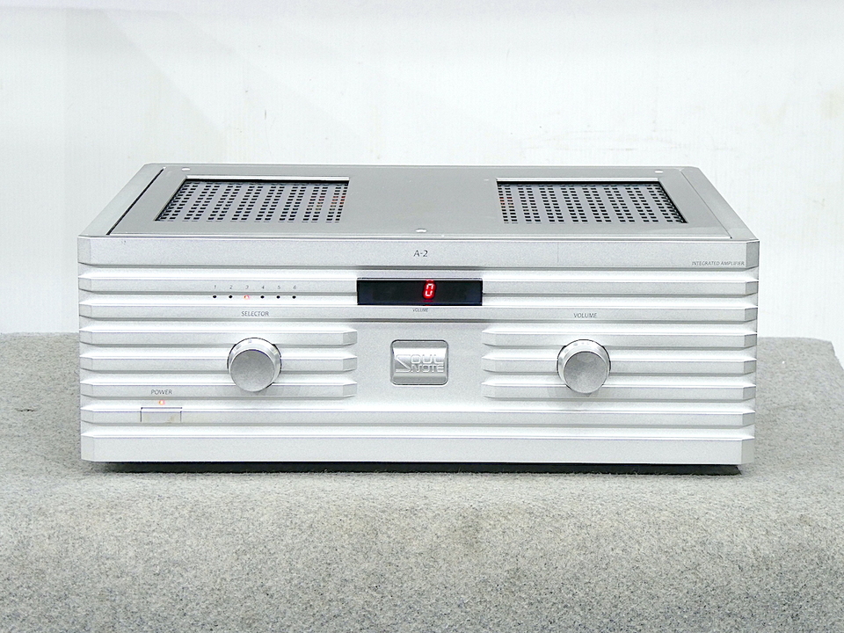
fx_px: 2389
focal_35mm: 98
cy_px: 316
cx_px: 422
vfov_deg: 15.1
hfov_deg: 20.0
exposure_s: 1/13
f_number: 5
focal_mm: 17.5
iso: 200
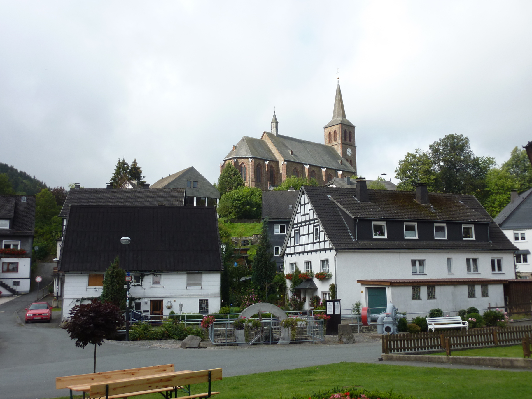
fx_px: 538
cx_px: 266
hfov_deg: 52.6
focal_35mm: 35
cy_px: 200
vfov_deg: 40.7
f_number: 4
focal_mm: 5.7
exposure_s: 1/400
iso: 80
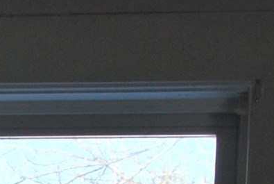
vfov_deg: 3.5
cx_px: -393
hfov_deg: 5.3
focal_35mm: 373
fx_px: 2844
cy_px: 707
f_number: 5.6
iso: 110
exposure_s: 1/125
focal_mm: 32
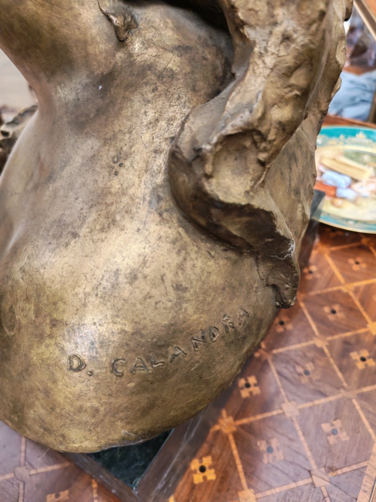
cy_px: 251
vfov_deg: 65.3
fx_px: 391
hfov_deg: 51.4
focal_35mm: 27
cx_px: 188
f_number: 1.9
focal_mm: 6.12
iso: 4000
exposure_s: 1/25
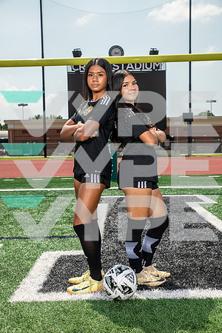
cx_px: 111
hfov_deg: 28.1
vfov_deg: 41.1
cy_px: 166
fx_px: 444
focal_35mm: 48
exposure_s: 1/320
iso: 100
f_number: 7.1
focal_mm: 48
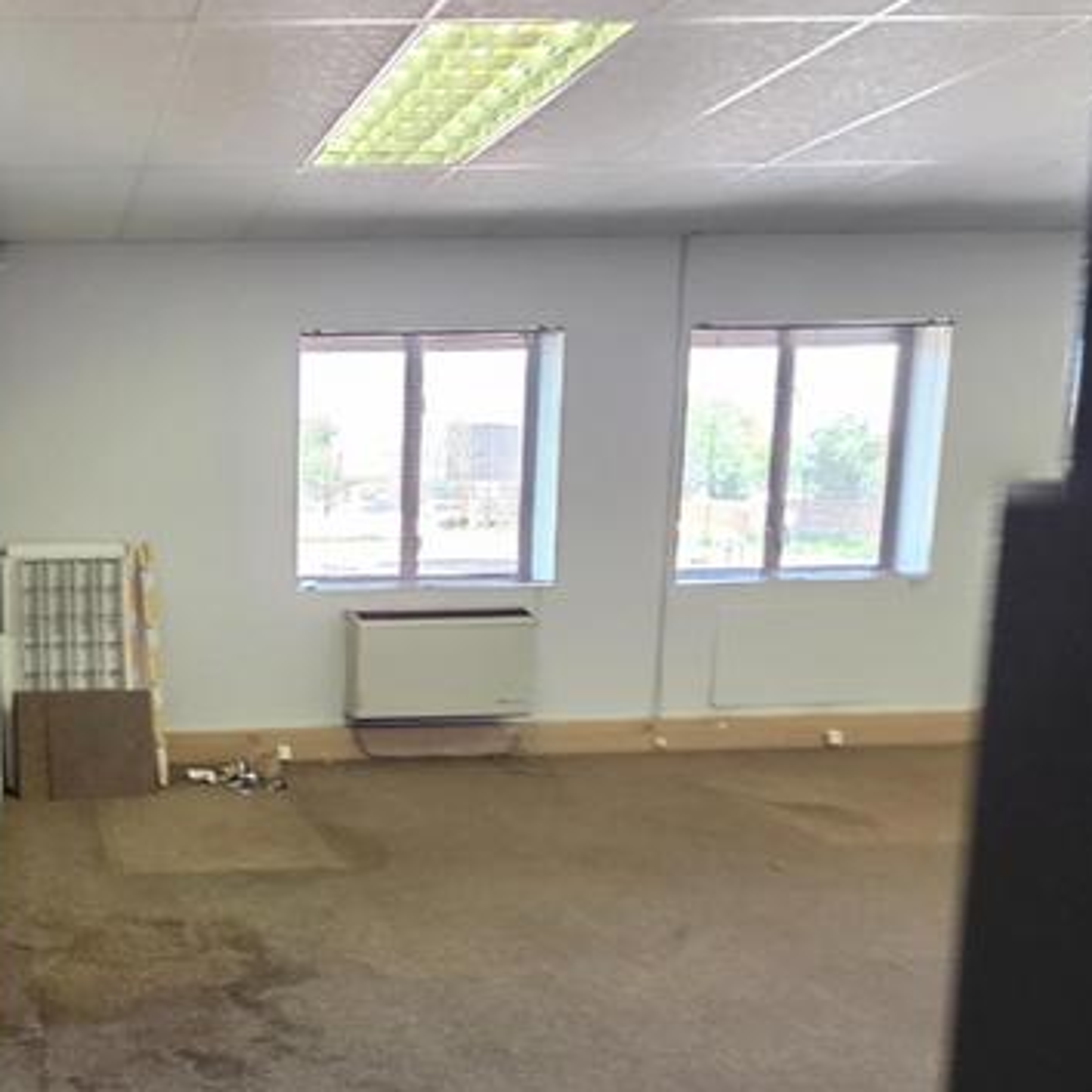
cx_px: 74
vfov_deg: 60.7
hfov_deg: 52.2
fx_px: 928
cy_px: 617
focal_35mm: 26
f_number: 1.9
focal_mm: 2.2
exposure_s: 1/50
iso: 200
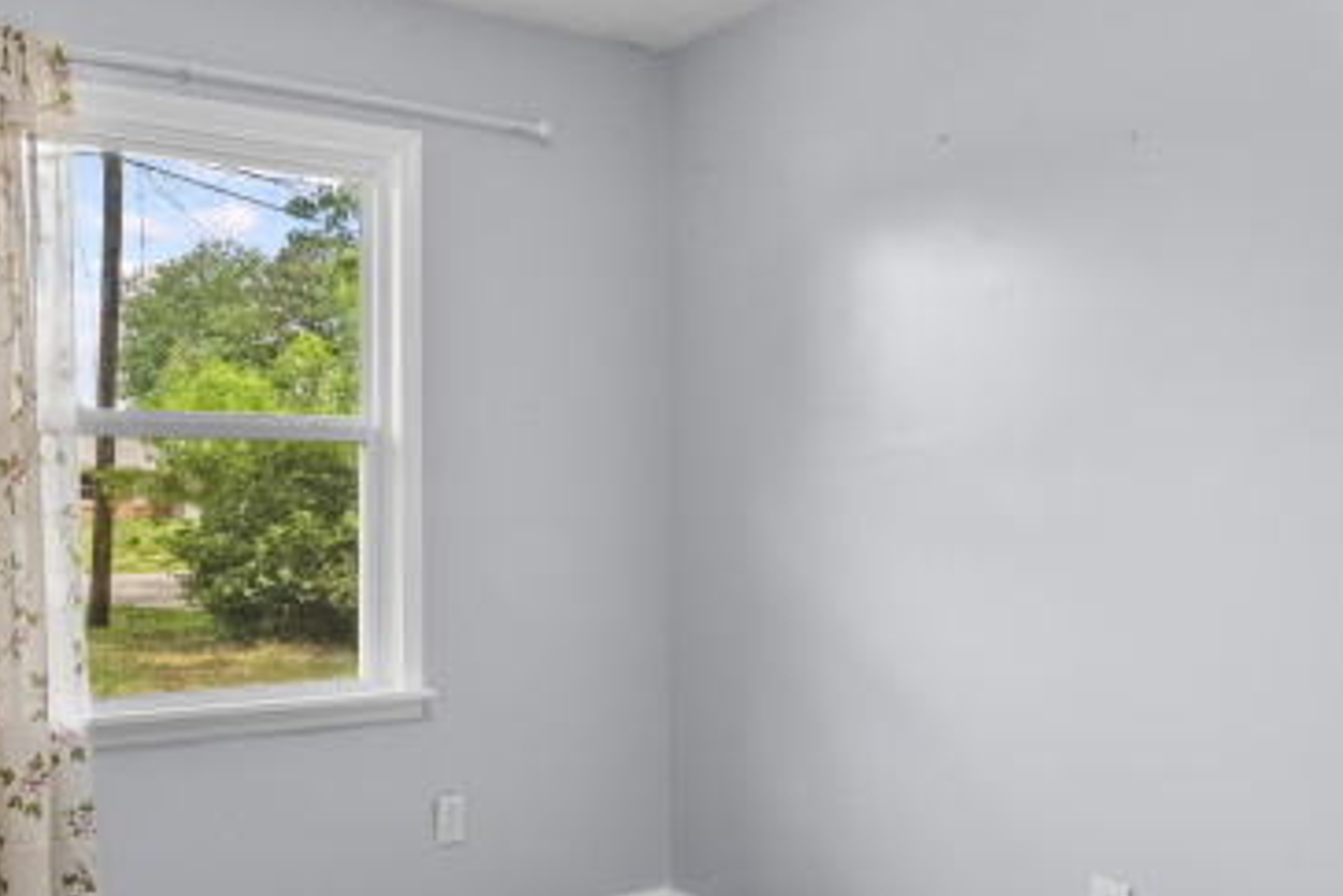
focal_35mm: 33
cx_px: 416
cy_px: 522
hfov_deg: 55.7
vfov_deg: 39.9
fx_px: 1231
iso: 800
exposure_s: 1/8
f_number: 11
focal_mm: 16
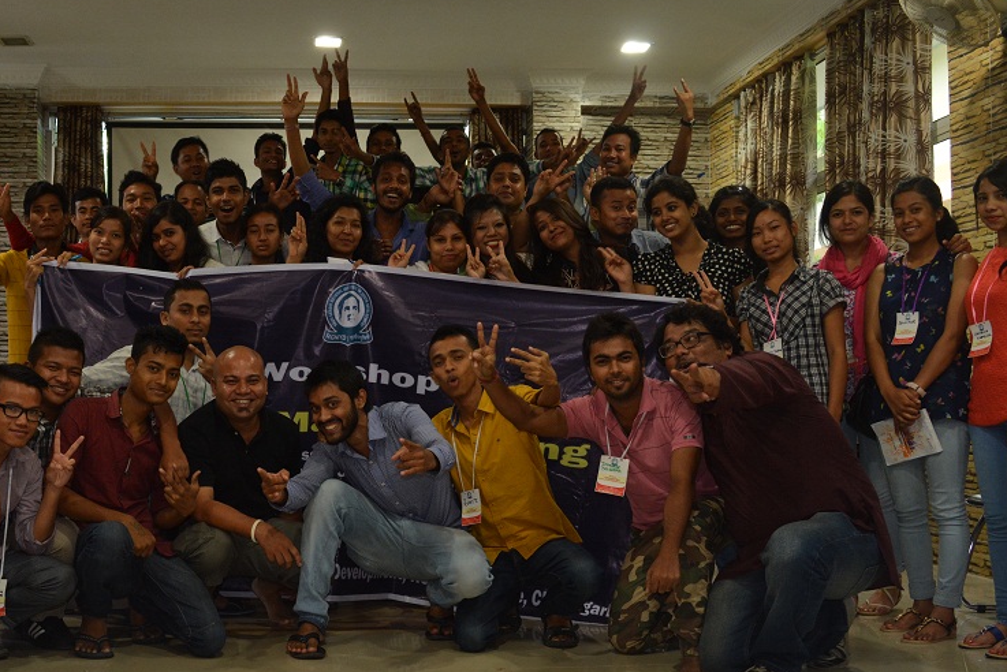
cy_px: 412
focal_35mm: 43
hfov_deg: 45.1
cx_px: 346
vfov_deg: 31.3
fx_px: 1194
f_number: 5.6
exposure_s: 1/10
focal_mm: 21
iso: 800
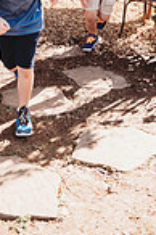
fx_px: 482
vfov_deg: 22.2
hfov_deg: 18.4
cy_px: -124
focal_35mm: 74
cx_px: 74
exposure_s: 1/320
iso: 100
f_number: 2.8
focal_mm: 24
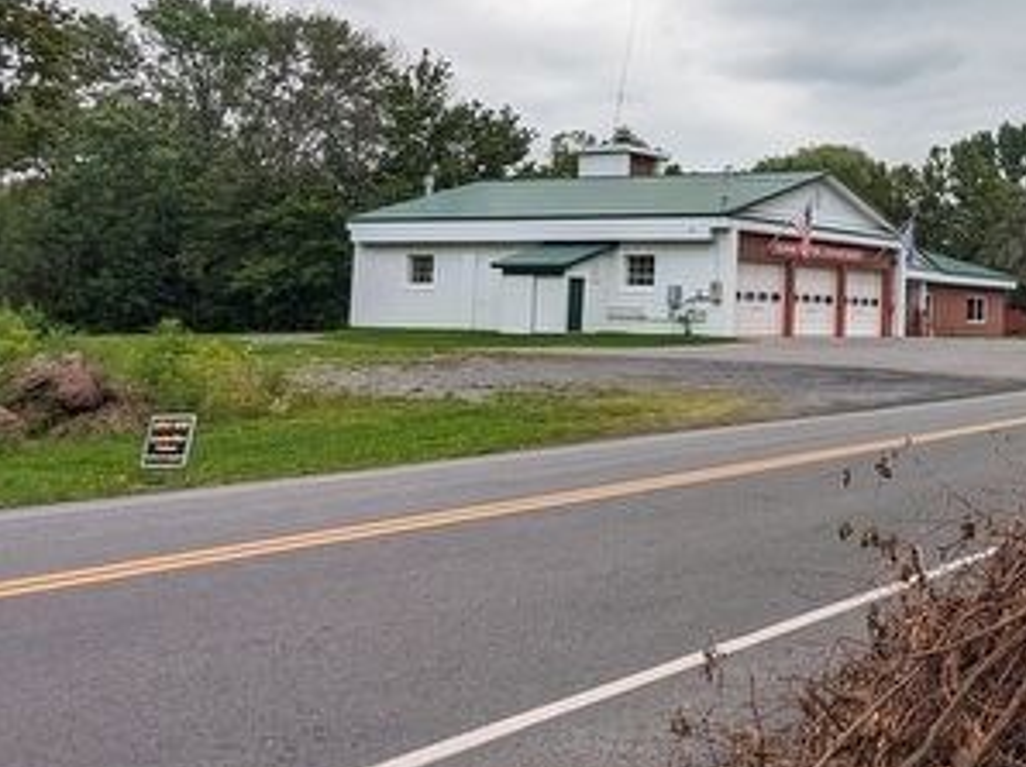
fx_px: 1273
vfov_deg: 33.0
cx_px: 1038
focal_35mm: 43
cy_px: 203
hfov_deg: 38.6
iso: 50
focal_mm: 2.35
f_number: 2.2
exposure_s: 1/276
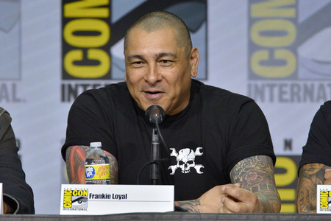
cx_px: 166
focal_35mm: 500
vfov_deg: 2.7
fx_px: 4597
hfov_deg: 4.1
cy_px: 110
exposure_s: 1/250
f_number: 6.3
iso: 1600
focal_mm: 500
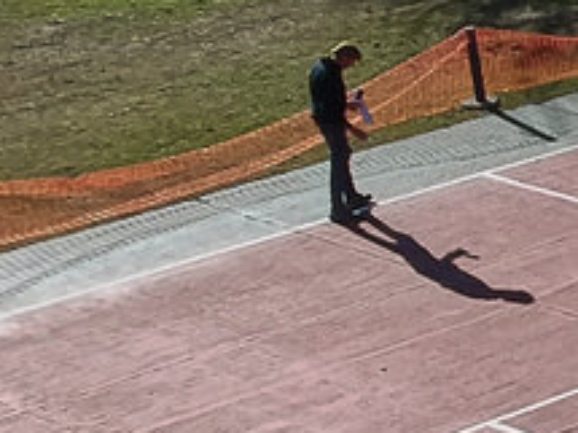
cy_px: 339
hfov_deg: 9.0
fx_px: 3104
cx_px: 1616
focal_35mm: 186
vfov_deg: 8.0
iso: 400
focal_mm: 4.5
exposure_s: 1/3200
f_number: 2.6
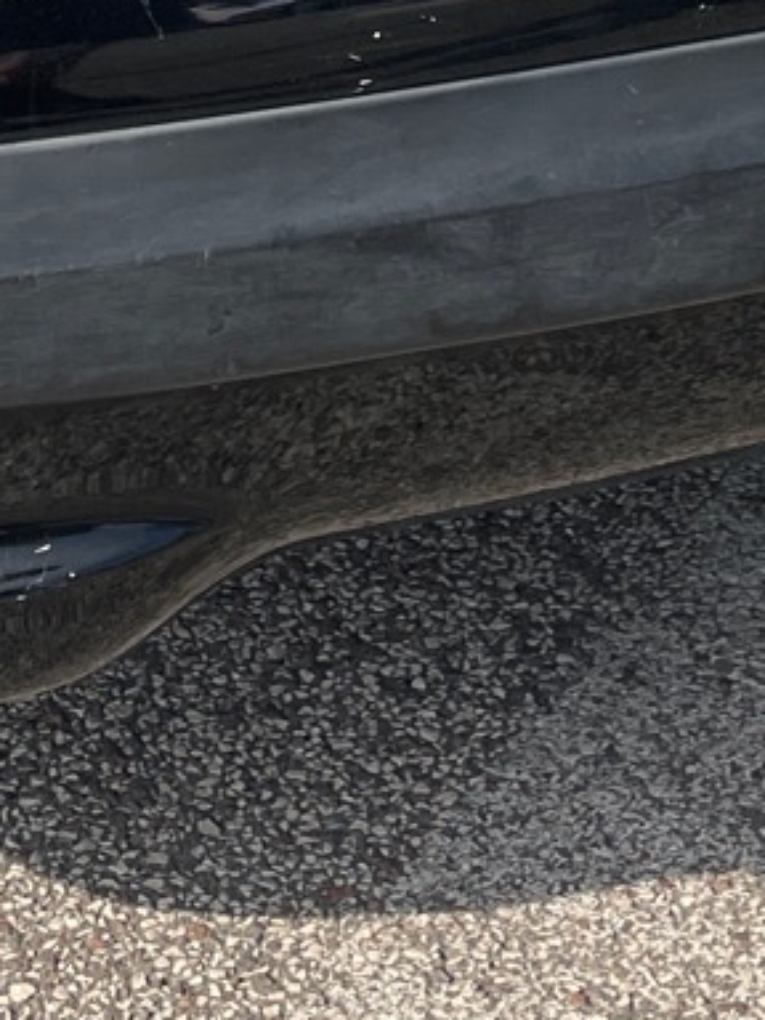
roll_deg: -2.9
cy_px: -473
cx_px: 707
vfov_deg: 15.1
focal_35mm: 122
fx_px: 3595
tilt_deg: -25.0
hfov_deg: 12.1
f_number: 1.6
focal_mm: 4.2
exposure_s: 1/1490
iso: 32
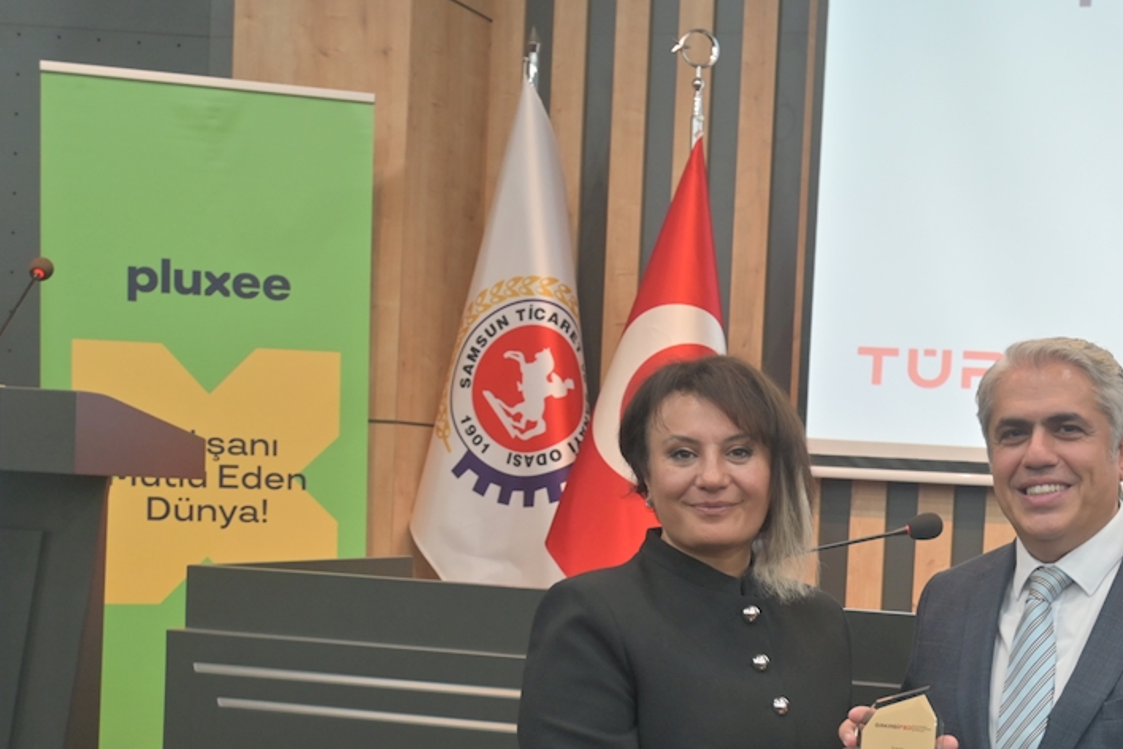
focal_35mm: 61
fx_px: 1903
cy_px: 609
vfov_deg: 21.9
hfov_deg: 32.1
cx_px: 887
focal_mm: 24
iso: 400
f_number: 4.2
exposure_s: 1/40
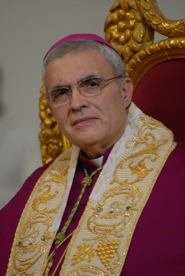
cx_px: 92
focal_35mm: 300
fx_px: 2305
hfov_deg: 4.6
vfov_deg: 6.9
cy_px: 138
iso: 800
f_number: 2.8
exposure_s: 1/45
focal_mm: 200
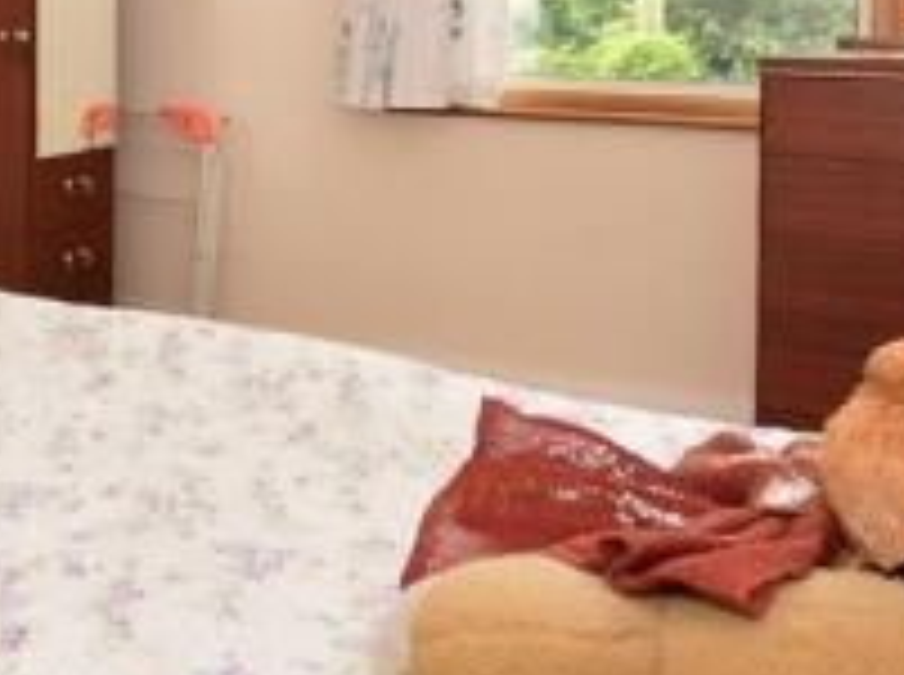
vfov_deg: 21.3
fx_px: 1721
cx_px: 72
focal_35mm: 66
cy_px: -16
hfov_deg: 28.2
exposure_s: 1/40
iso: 400
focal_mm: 14
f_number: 9
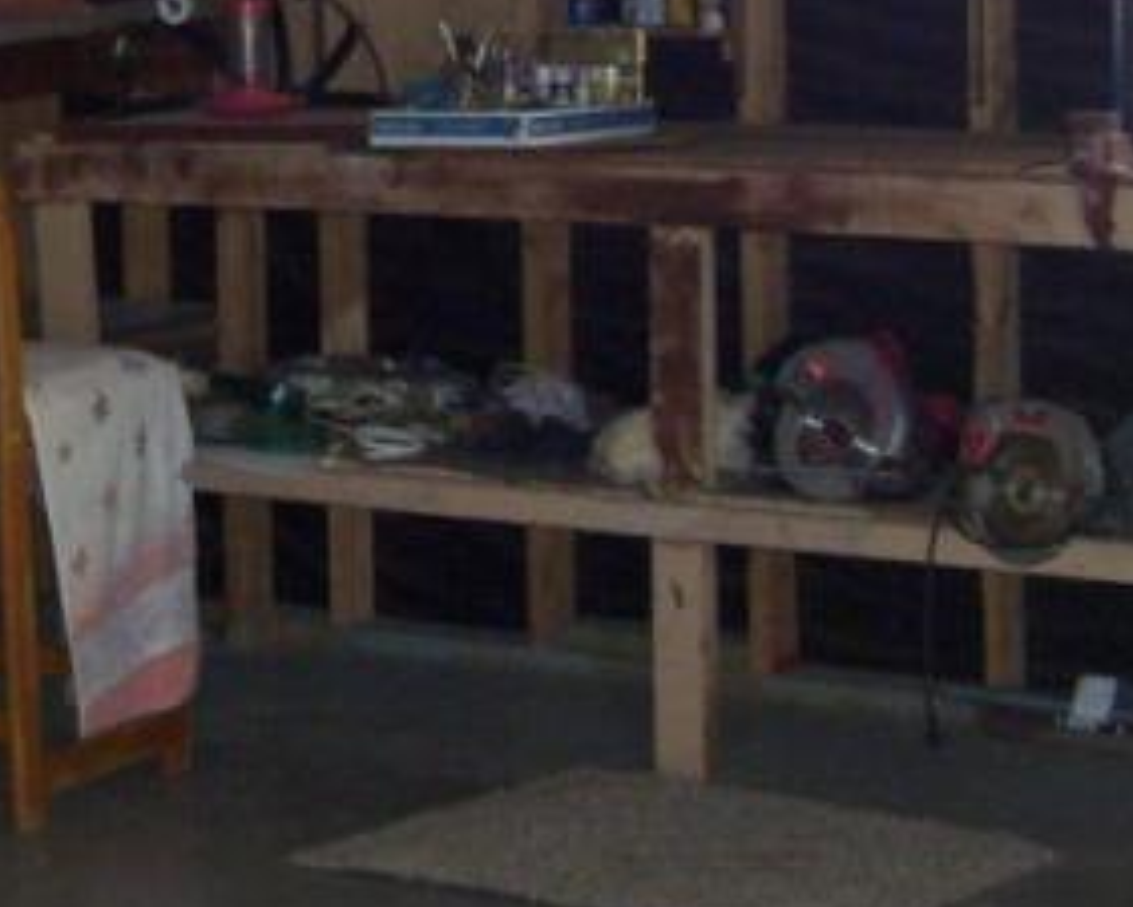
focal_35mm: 128
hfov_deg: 14.9
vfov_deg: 12.0
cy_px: 93
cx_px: 117
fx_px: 4294
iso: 200
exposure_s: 1/60
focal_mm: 6
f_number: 2.7
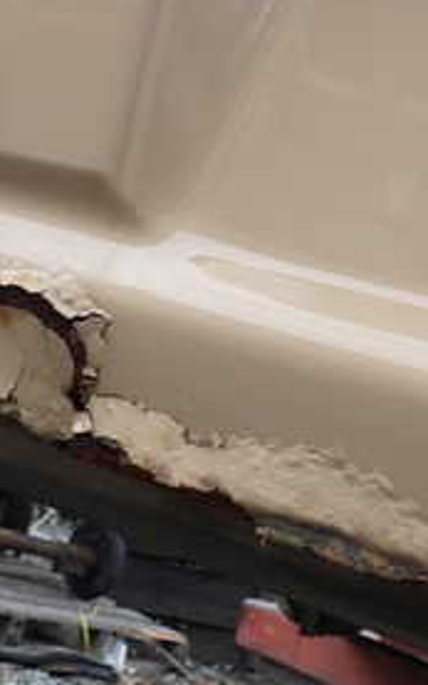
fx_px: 1288
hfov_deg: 18.8
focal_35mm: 69
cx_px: 146
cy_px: 292
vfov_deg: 29.7
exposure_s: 1/320
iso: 100
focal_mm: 5.4
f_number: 3.2
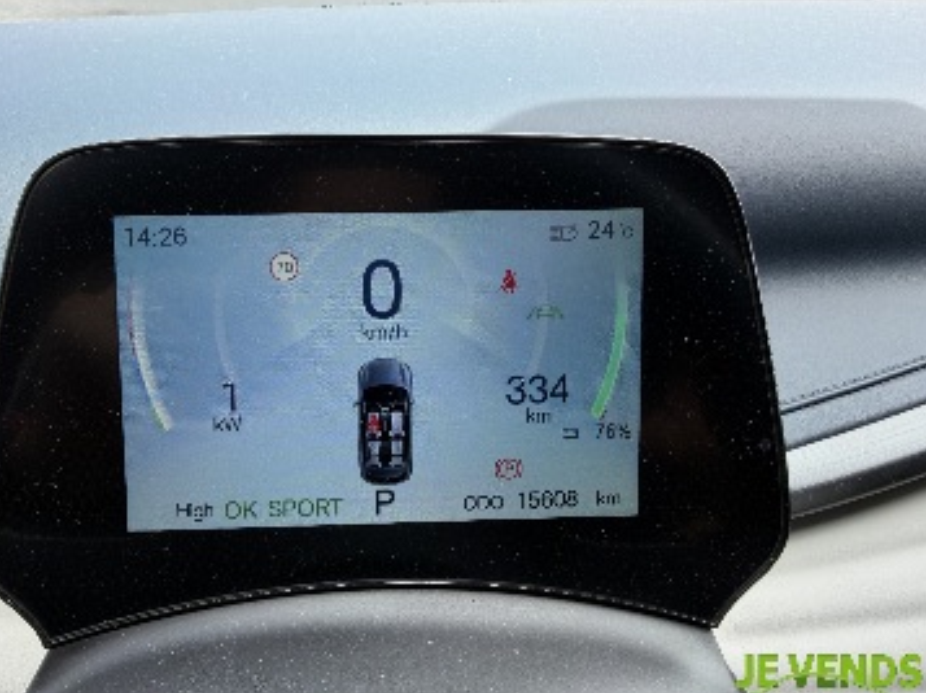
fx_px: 748
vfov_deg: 49.7
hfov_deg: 63.2
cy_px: 348
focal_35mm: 28
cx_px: 397
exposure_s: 1/167
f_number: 2.2
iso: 40
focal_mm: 2.22
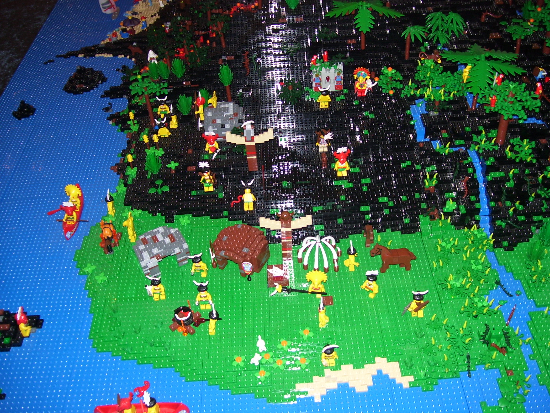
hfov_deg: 51.4
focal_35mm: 36
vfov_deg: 39.7
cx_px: 275
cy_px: 206
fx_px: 572
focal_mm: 6
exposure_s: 1/60
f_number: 2.7
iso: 80
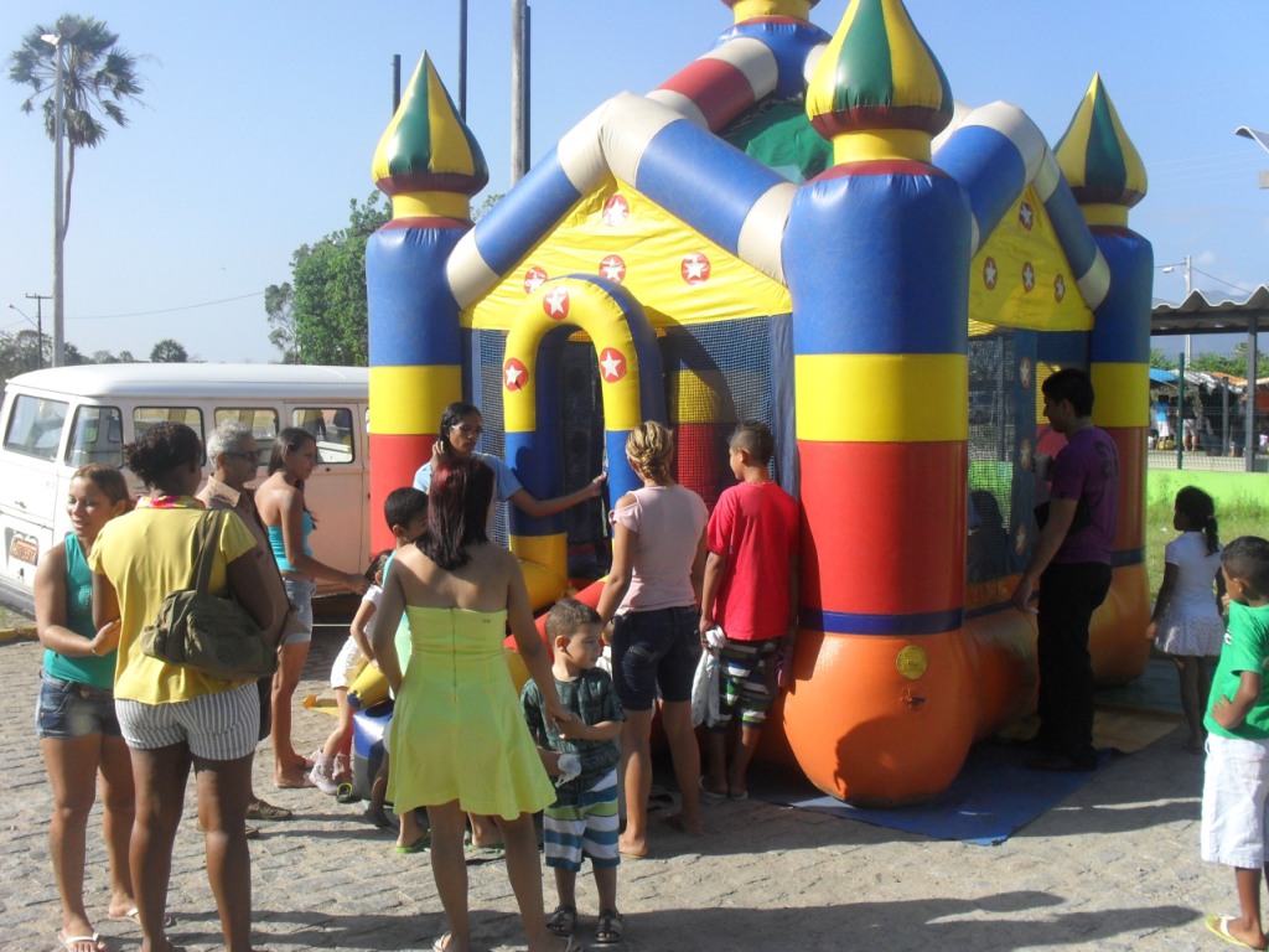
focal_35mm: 35
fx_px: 1283
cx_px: 634
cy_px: 476
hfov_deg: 52.6
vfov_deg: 40.7
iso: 100
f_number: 8.4
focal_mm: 6.3
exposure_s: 1/180
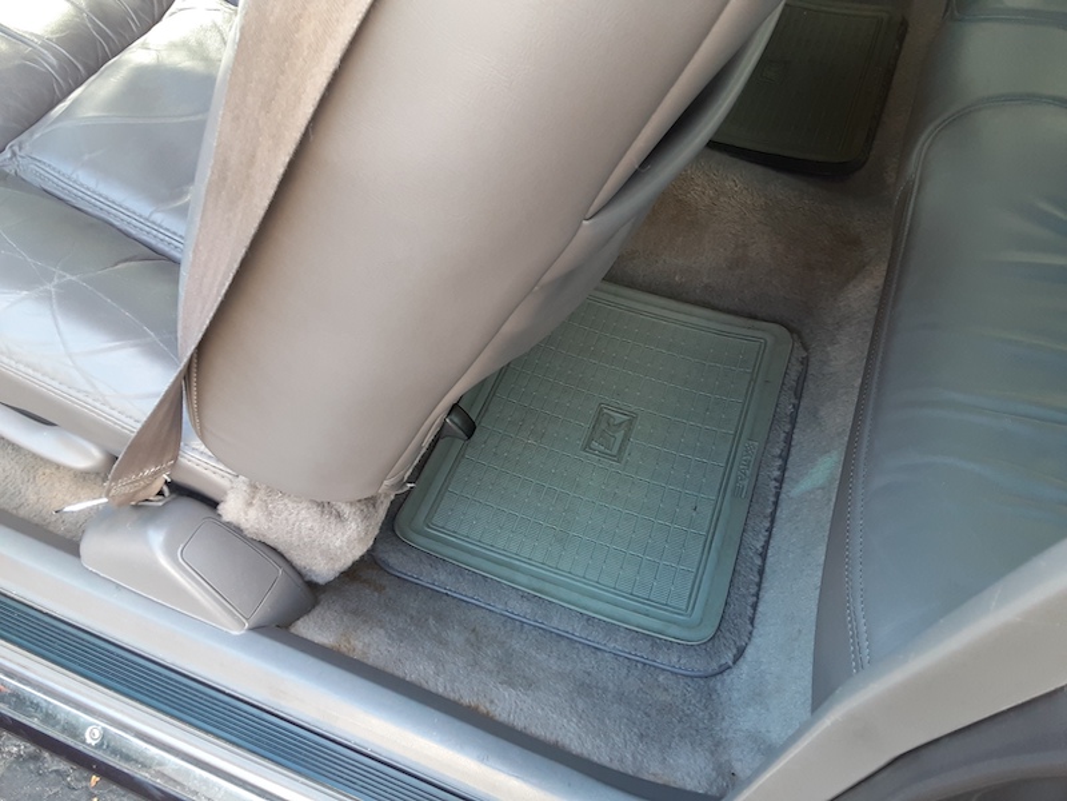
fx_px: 832
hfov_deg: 65.3
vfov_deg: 51.4
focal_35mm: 27
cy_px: 400
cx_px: 534
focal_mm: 2.91
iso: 100
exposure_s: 1/60
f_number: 1.9
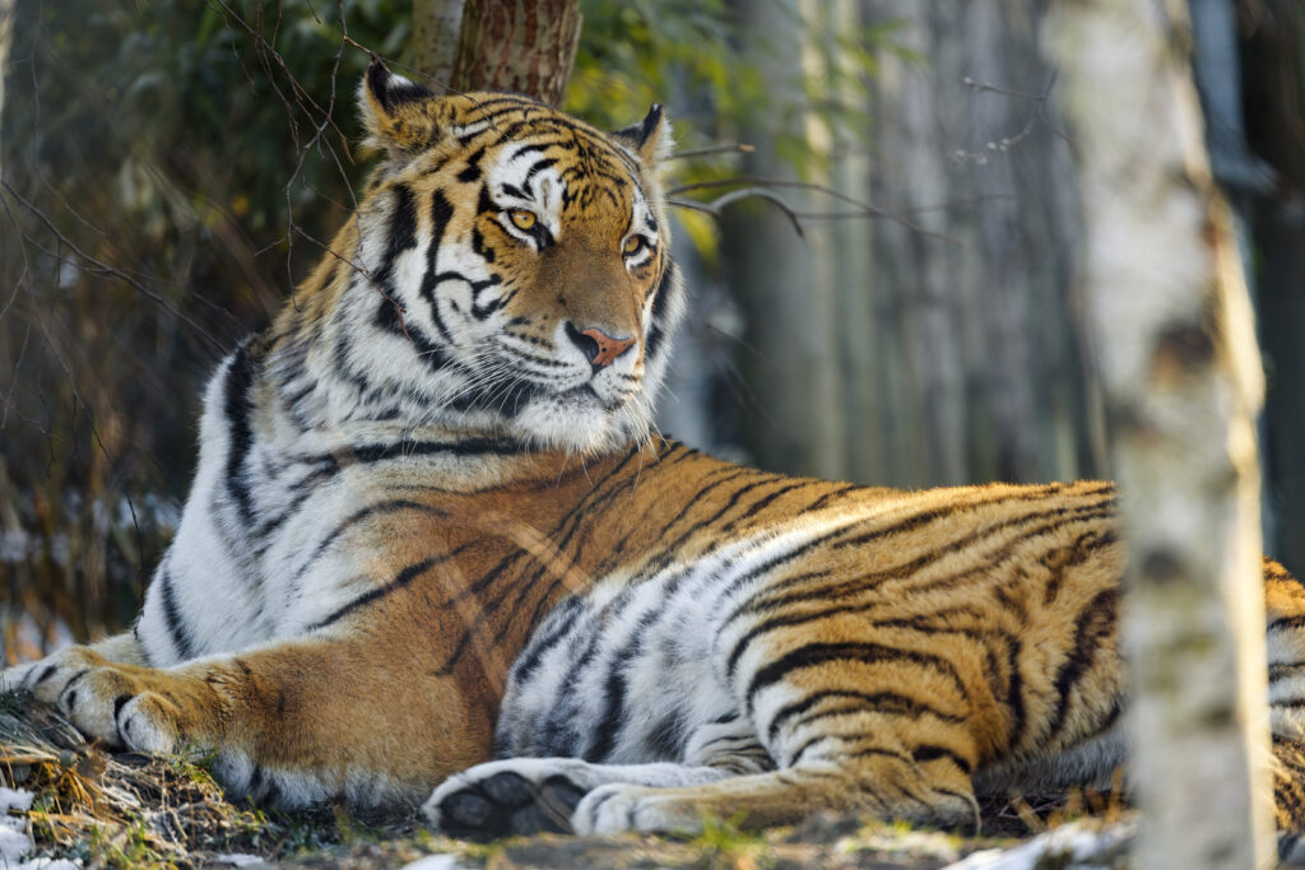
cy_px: 435
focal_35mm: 370
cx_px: 652
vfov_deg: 3.7
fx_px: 13413
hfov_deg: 5.6
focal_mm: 370
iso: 400
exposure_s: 1/640
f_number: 4
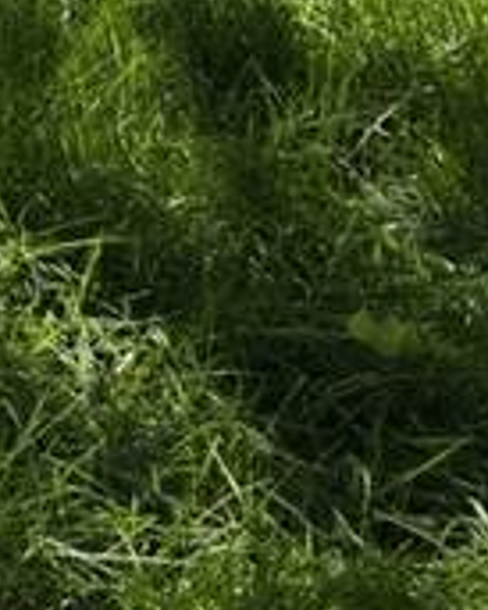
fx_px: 3030
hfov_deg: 6.7
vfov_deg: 9.7
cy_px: -1002
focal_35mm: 168
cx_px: -1606
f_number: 1.7
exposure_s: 1/2969
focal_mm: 6.3
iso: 80
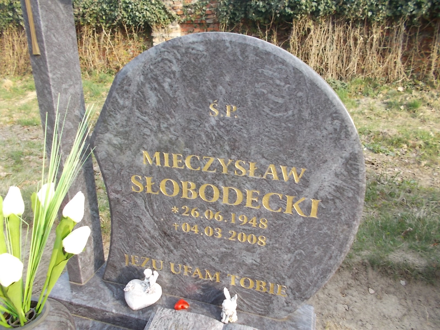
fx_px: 330
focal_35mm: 26
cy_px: 165
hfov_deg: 67.3
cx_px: 220
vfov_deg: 53.1
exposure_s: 1/160
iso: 80
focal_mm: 4.6
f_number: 3.2
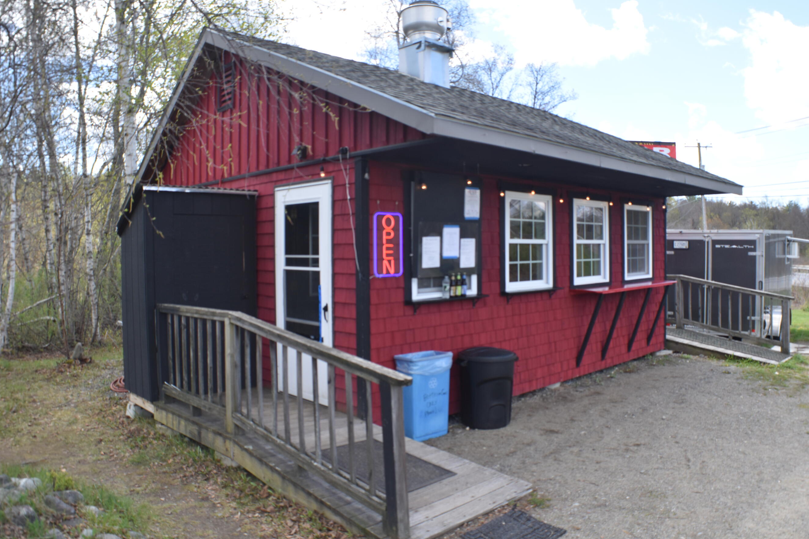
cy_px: 254
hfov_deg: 53.7
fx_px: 799
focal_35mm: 36
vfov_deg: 37.3
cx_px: 419
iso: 200
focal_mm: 21
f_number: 6.3
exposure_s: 1/250
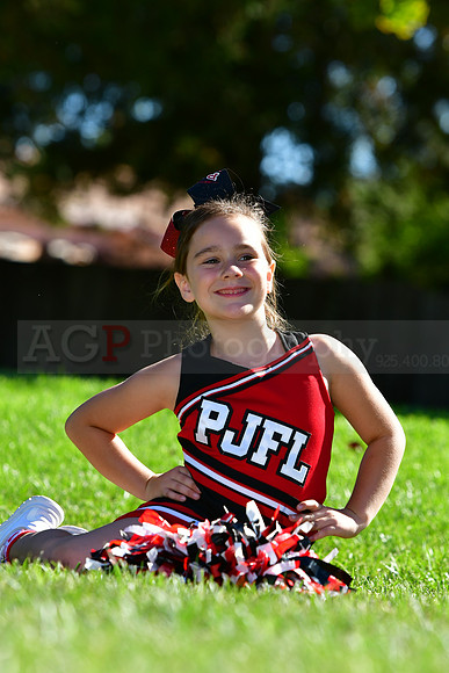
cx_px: 224
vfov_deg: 8.9
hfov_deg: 5.9
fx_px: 4347
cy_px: 336
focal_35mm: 232
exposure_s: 1/1600
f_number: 4.5
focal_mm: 155
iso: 400
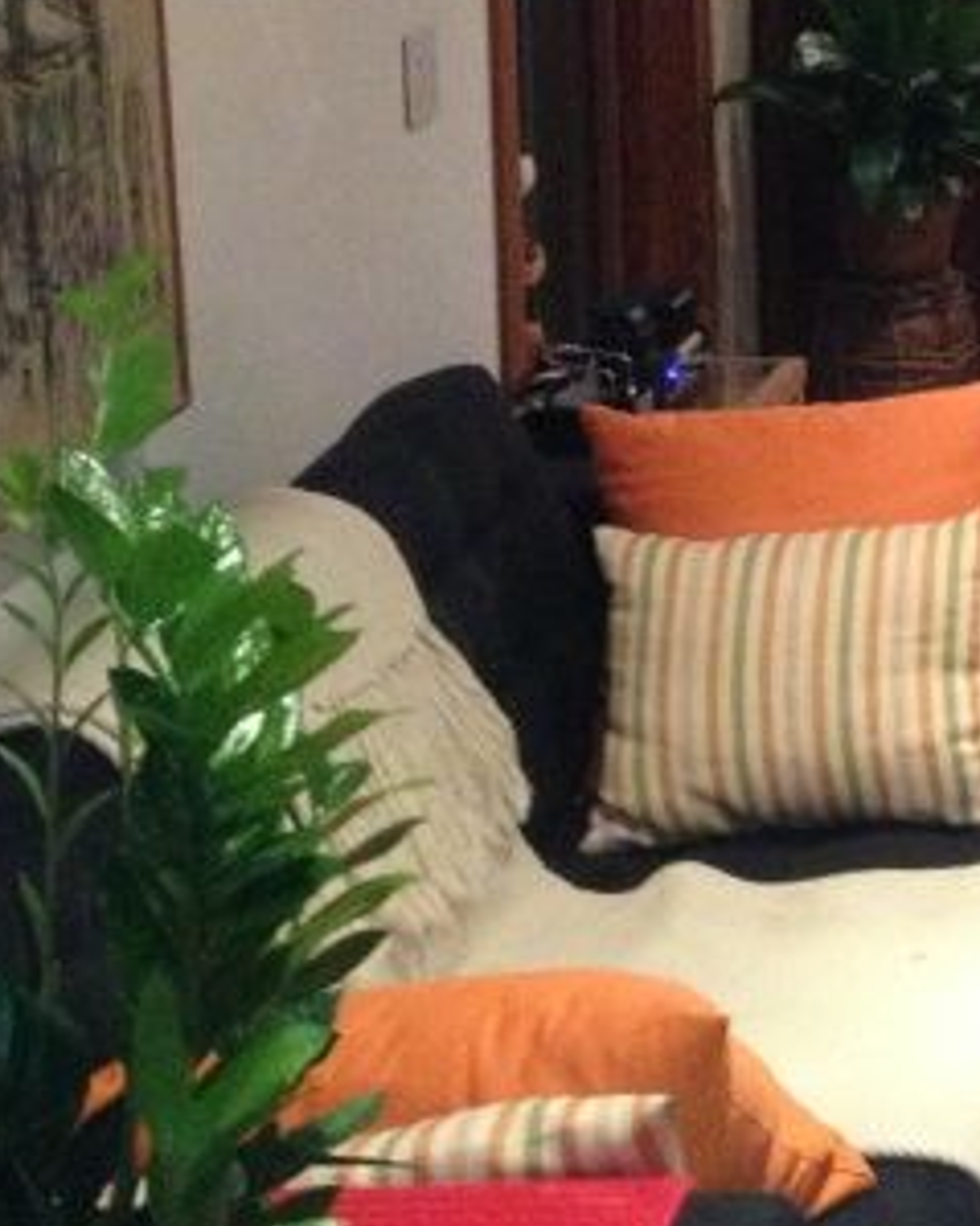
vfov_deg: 16.1
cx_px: 1812
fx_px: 4244
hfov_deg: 12.0
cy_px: -57
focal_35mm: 117
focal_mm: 4.28
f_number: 2.4
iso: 400
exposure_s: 1/20
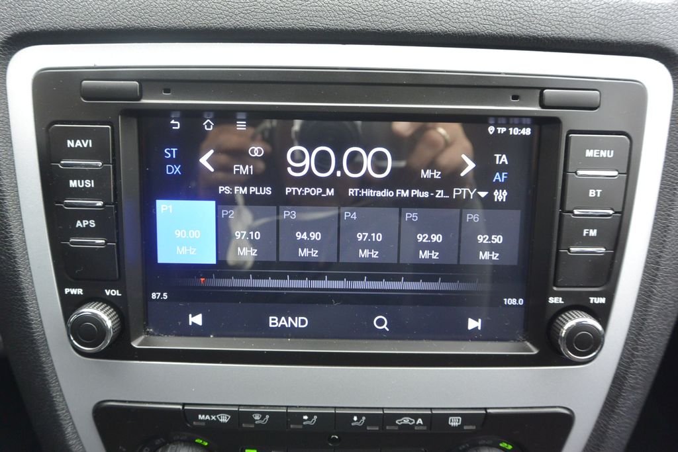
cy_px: 226
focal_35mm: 30
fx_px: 565
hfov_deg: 61.9
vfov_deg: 43.6
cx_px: 339
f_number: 3.5
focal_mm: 11.4
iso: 400
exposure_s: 1/100
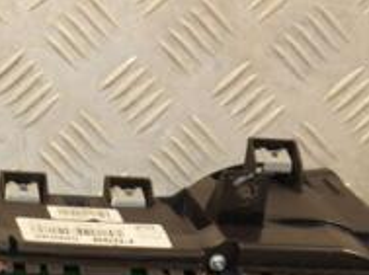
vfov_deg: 9.4
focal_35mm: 156
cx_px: 51
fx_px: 1660
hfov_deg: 12.6
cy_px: 324
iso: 800
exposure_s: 1/200
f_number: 5
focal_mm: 34
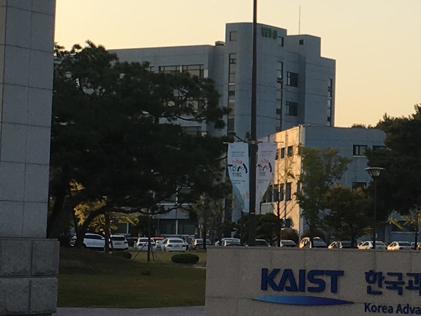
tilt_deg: +6.3
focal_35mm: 127
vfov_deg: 11.6
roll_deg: -1.0
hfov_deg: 15.2
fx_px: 1545
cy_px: 86
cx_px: 428
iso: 25
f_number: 2.2
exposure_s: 1/725
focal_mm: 4.15
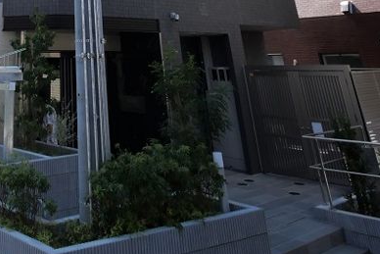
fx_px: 380
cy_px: -189
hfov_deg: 51.4
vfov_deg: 22.9
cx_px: 108
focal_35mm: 36
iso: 640
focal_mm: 7
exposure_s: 1/400
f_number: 7.1
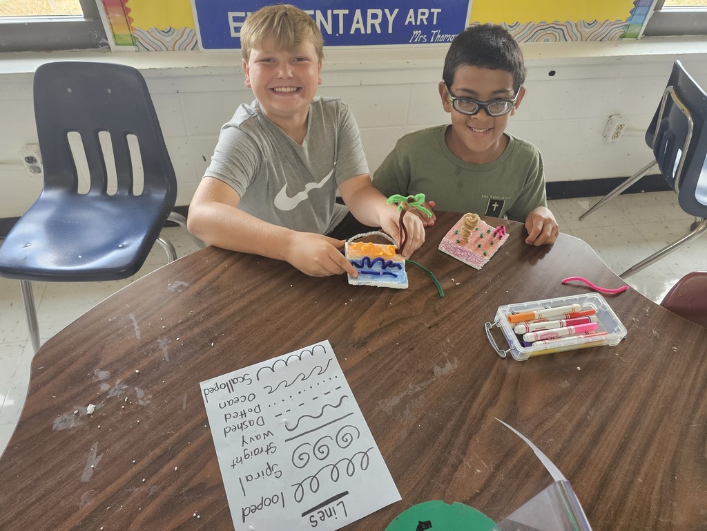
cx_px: 354
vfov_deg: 58.9
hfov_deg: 73.9
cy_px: 266
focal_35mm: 23
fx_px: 470
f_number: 1.7
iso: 200
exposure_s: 1/120
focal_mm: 6.3
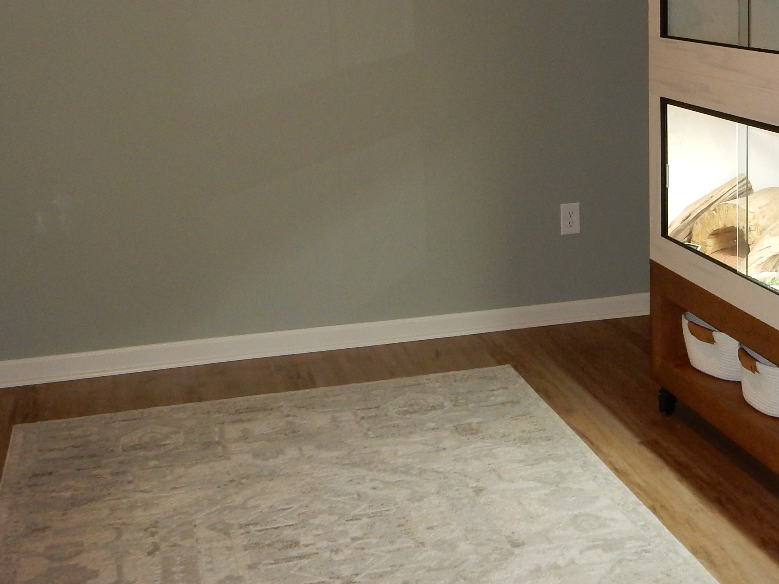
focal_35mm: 55
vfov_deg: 25.9
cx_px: 573
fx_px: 1238
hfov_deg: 34.3
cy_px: 88
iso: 220
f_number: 3.7
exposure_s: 1/30
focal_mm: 4.5
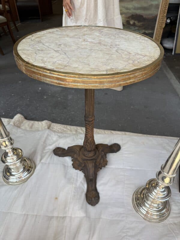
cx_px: 90
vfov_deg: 71.6
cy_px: 120
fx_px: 166
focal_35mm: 24
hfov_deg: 56.8
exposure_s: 1/435
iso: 80
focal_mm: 6.76
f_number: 1.78
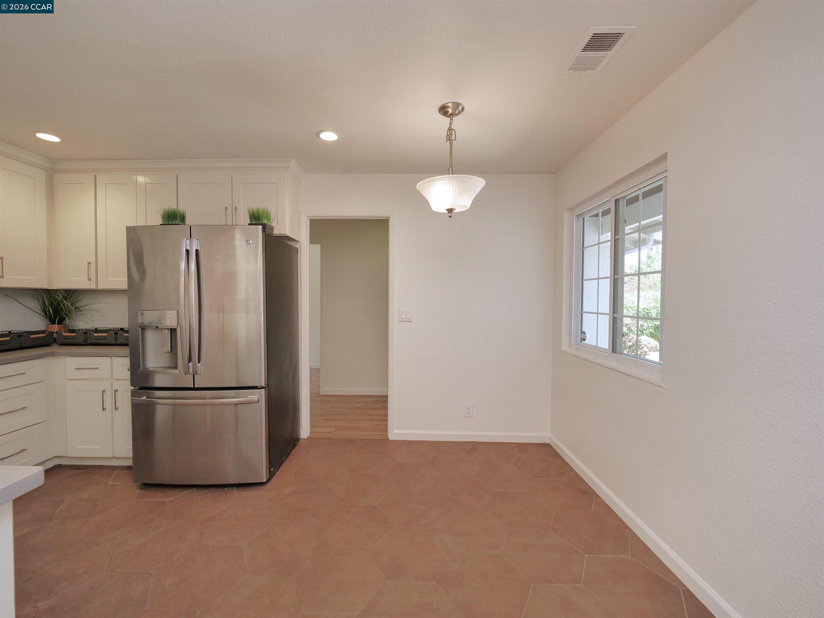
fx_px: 333
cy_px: 309
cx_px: 412
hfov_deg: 102.1
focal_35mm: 14
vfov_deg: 85.7
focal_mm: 7
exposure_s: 1/160
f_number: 4
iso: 800
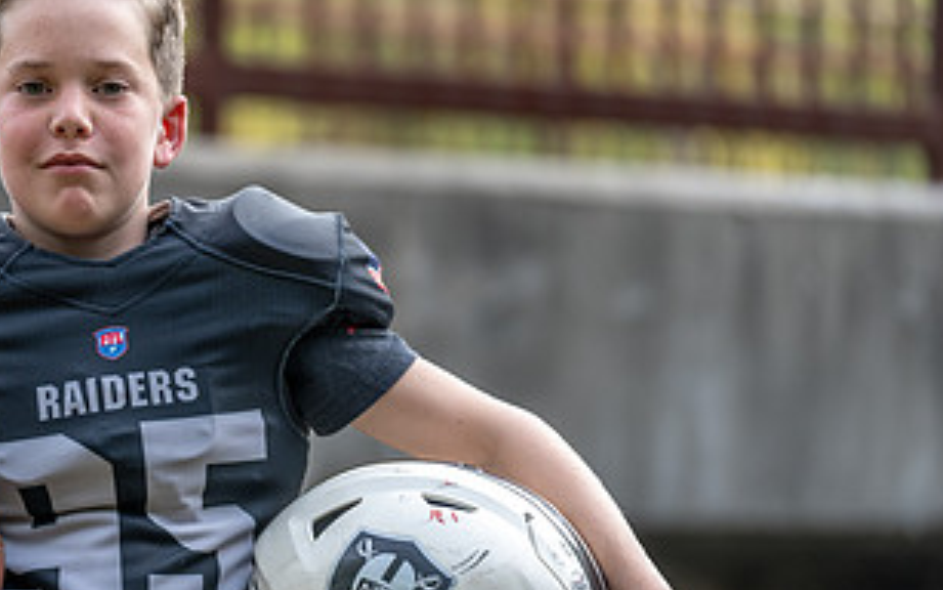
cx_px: 111
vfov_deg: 4.6
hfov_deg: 7.4
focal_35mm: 283
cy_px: 340
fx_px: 7274
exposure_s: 1/320
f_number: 2.8
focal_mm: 147
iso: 160
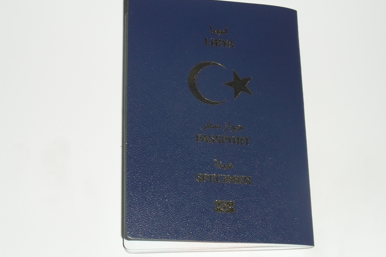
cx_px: 193
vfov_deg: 14.9
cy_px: 130
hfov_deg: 22.1
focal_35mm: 92
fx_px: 986
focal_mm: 14.3
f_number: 4.4
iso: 100
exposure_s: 1/60
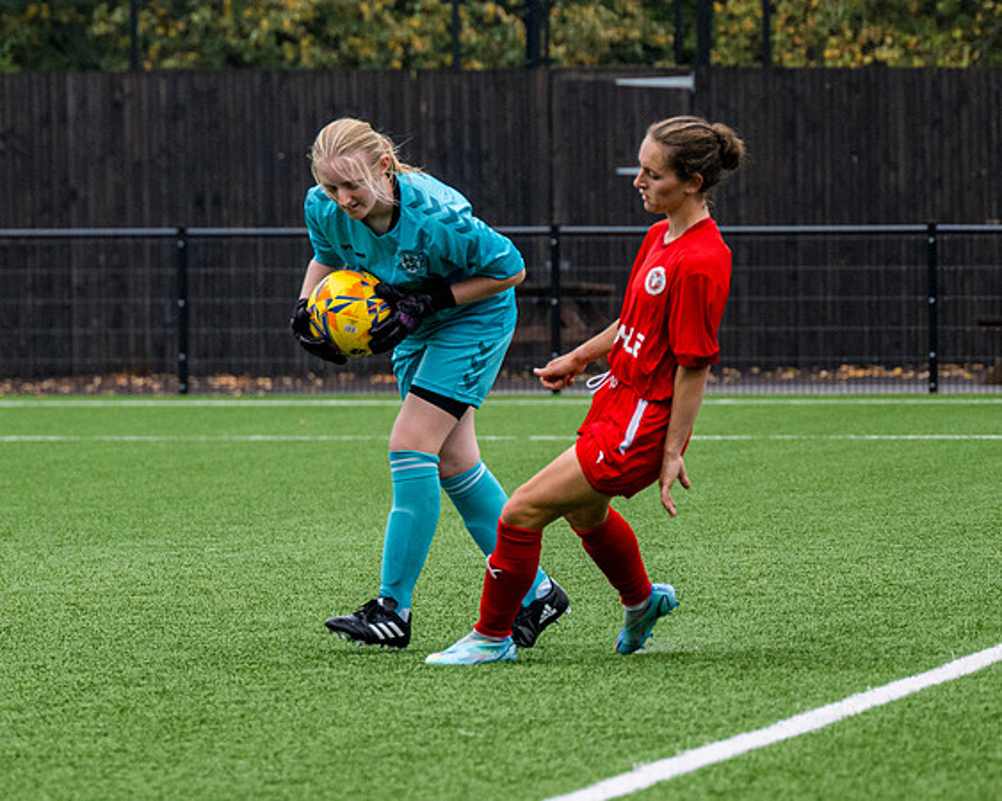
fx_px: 9823
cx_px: 306
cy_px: 237
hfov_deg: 5.8
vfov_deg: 4.7
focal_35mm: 331
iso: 800
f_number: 4
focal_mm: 130
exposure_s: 1/2000
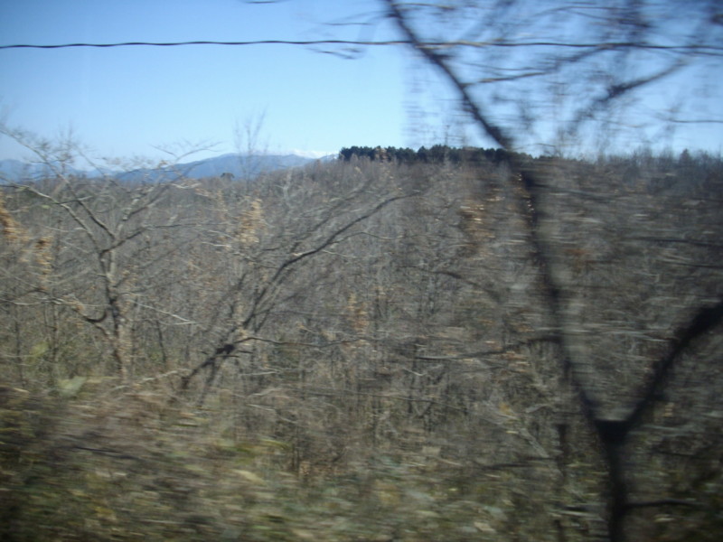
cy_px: 271
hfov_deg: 50.1
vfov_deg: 38.7
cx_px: 362
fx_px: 773
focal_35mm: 37
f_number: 5.6
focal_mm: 6.2
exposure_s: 1/160
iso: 80
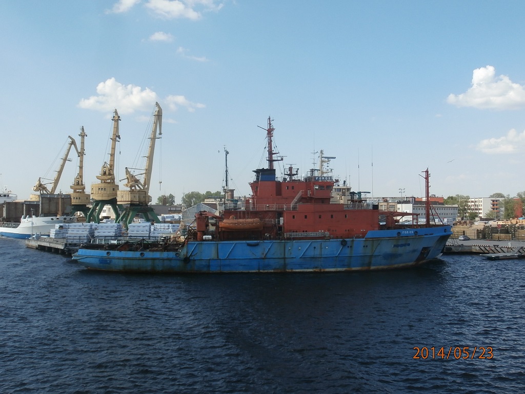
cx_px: 262
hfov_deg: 49.0
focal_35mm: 38
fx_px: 576
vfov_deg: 37.7
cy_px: 197
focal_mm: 6.67
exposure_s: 1/640
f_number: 3.9
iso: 100
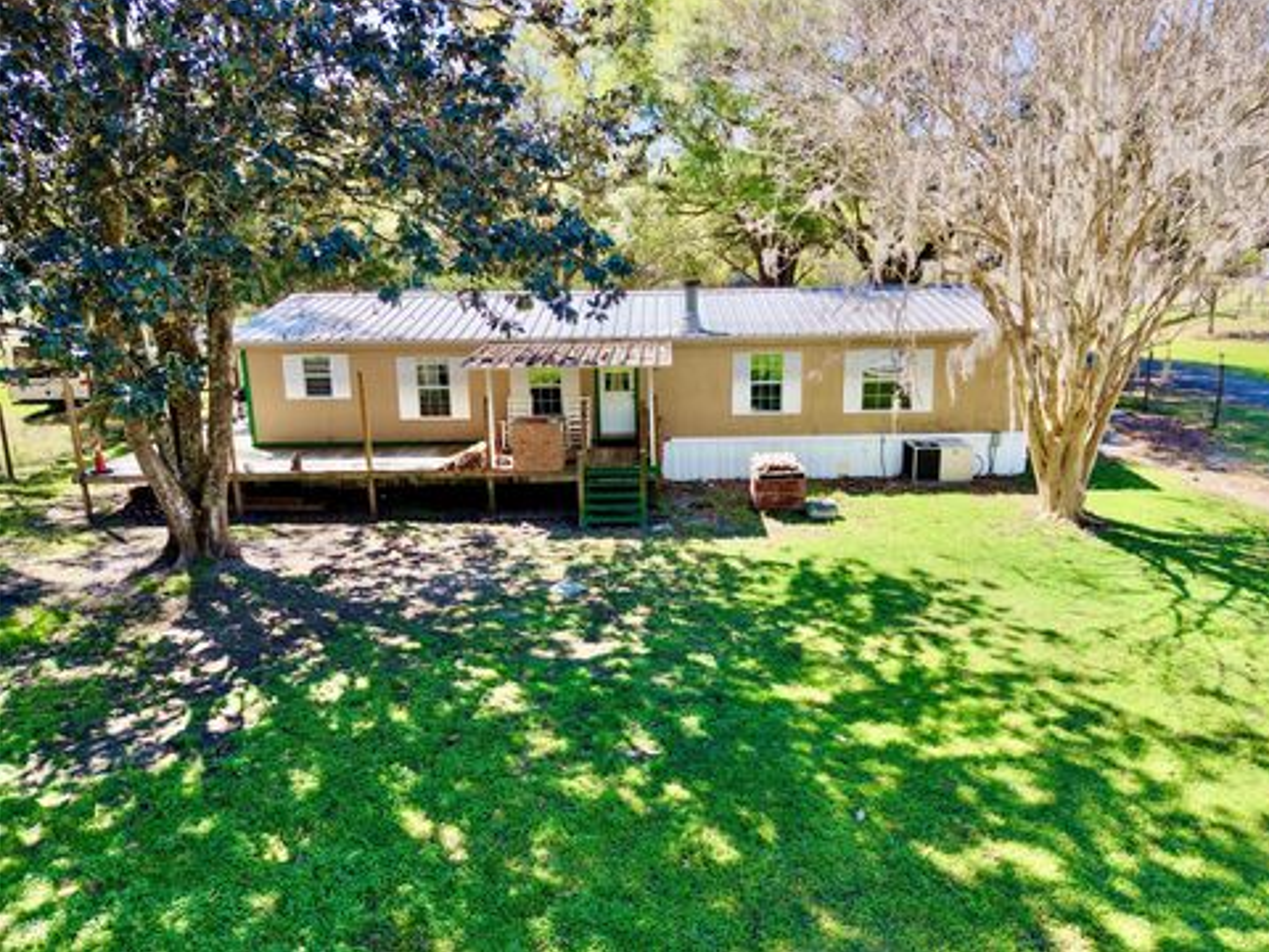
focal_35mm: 25
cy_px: 460
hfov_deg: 69.4
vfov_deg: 54.9
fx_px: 916
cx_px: 658
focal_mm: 8.67
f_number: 1.8
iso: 100
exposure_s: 1/500
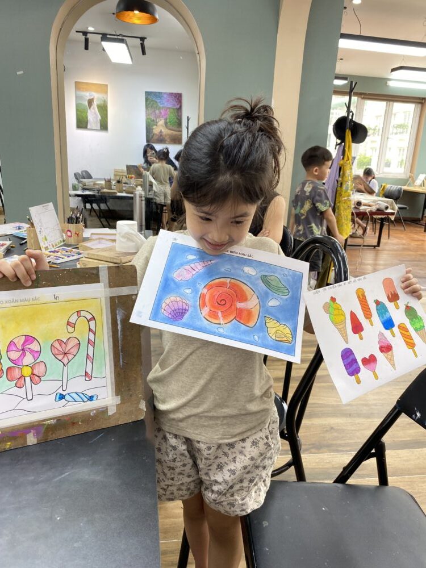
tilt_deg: -16.0
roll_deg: -4.4
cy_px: 284
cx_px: 213
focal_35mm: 26
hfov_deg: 53.1
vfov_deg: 67.3
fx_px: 427
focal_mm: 4.25
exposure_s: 1/100
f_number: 1.8
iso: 80
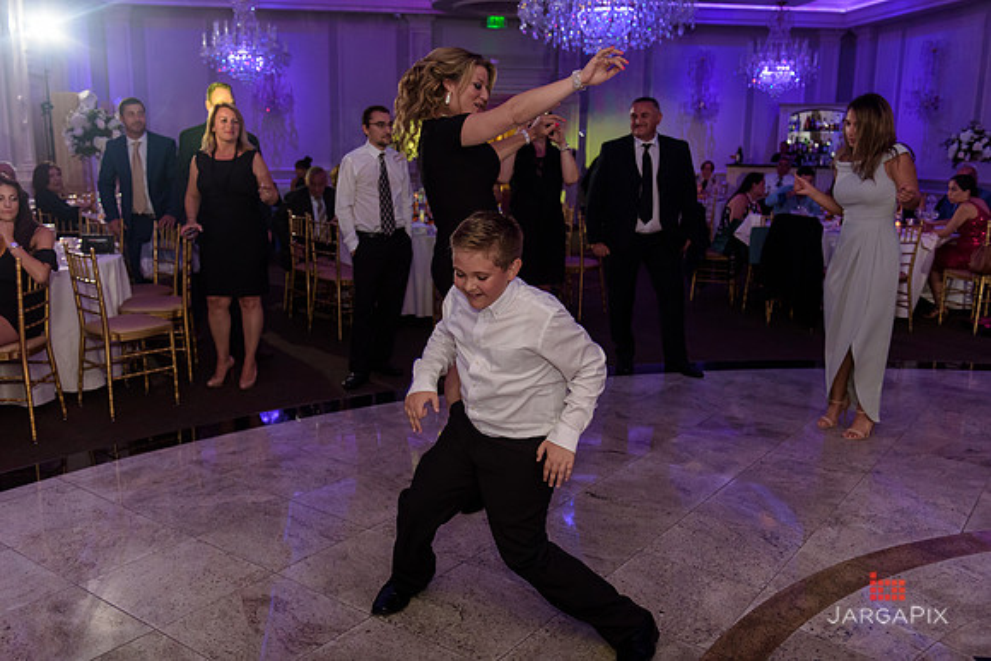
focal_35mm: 32
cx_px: 496
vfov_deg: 41.1
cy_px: 330
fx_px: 881
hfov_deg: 58.7
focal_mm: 32
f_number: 3.2
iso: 1600
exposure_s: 1/125
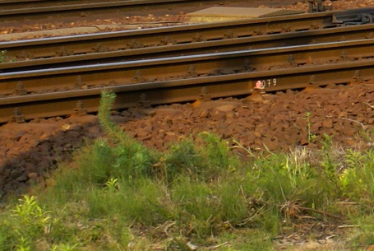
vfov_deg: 5.4
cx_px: 786
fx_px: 2633
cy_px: -183
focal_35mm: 253
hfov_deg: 7.7
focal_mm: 40
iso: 200
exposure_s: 1/640
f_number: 6.3
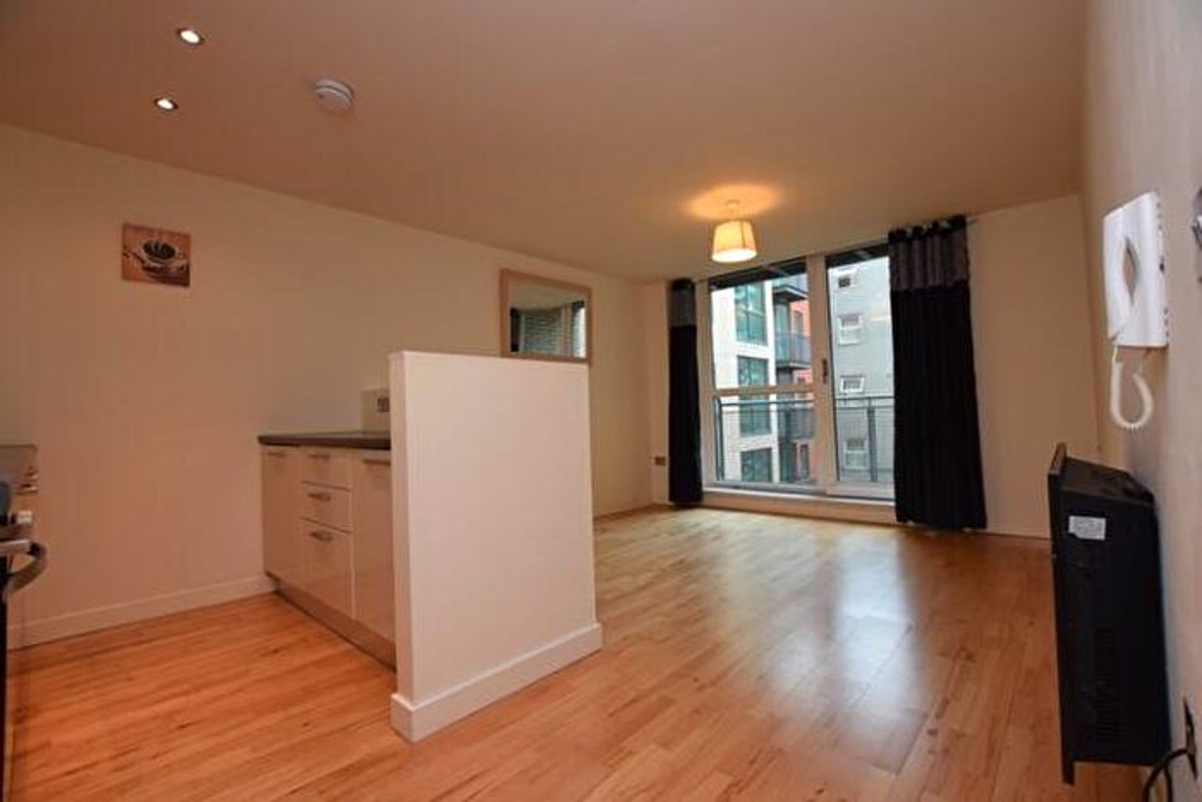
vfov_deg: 77.4
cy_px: 401
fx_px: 501
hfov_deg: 100.4
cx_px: 601
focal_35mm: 15
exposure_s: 1/100
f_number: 5
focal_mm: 10
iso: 800
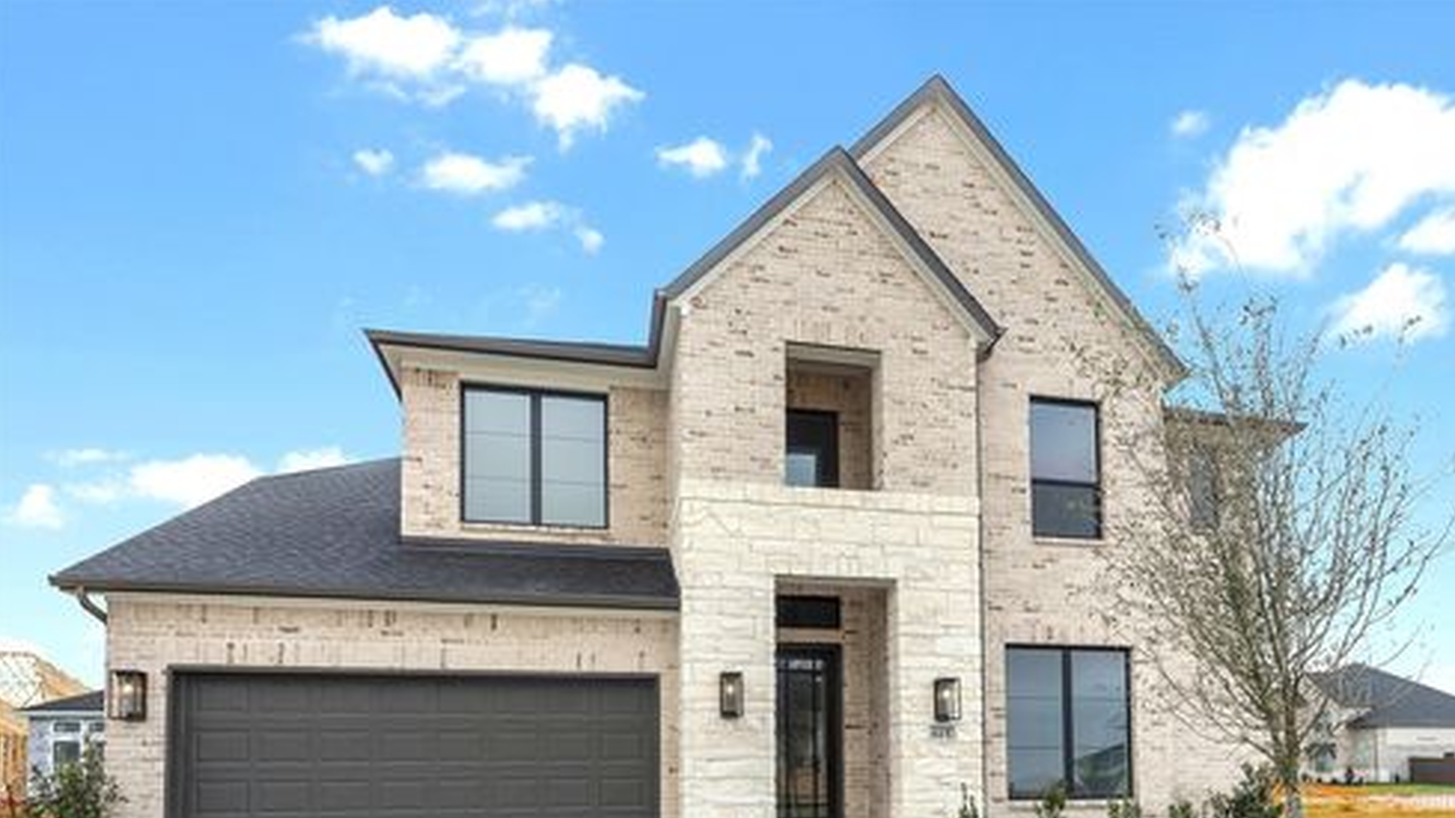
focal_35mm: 15
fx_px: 579
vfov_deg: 69.8
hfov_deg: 103.0
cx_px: 732
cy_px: 492
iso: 100
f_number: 9
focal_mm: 14
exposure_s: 1/640
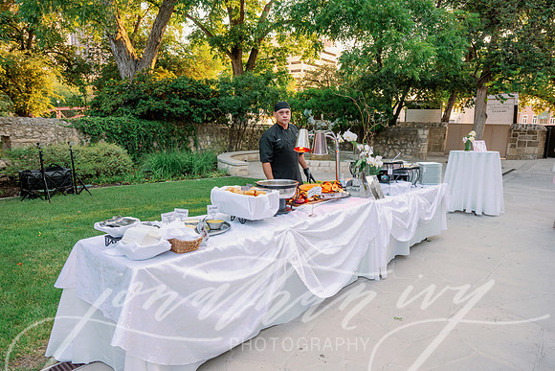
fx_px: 370
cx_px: 278
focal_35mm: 24
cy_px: 186
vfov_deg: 53.2
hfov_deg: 73.7
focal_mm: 24
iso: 640
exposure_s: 1/320
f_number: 4.5
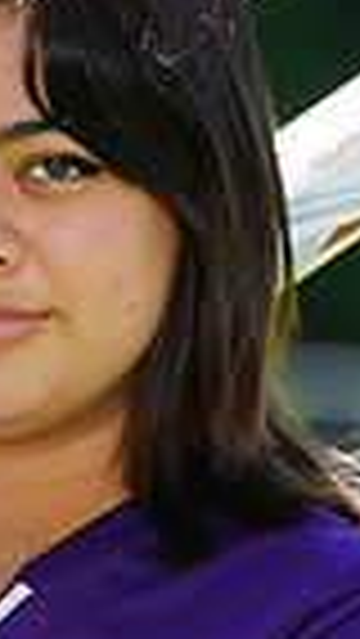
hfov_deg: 0.9
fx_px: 22018
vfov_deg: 1.7
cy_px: 778
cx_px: -18
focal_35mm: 1299
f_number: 9
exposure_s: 1/200
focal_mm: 303
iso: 200
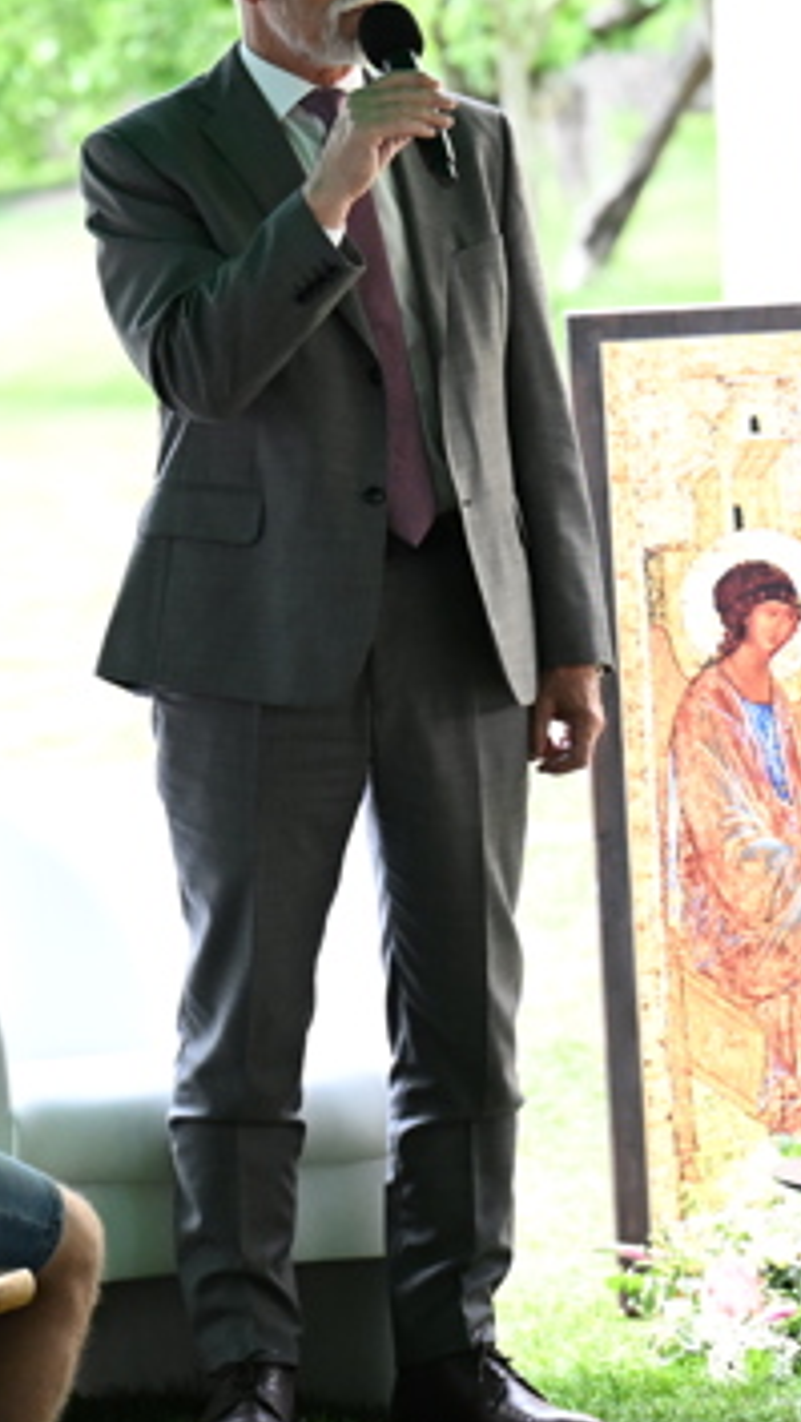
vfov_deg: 8.2
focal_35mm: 264
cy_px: 600
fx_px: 9952
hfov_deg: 4.6
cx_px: 165
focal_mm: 86
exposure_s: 1/2500
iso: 2000
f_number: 2.8
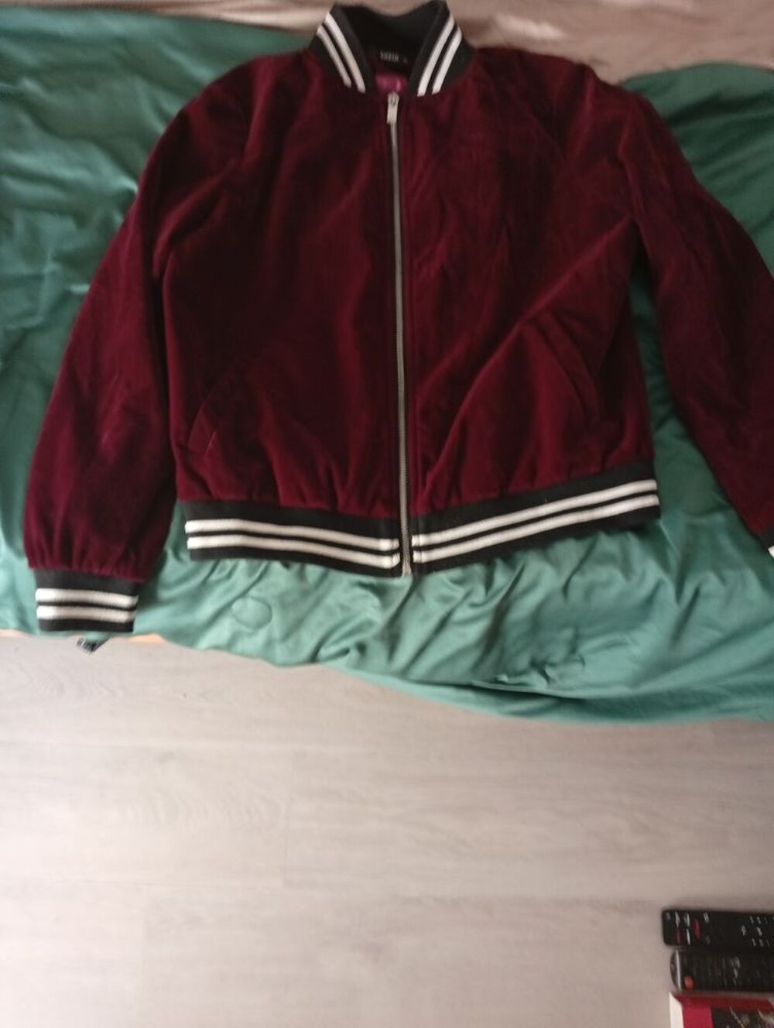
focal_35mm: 27
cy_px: 514
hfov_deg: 51.5
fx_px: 803
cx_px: 387
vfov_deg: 65.2
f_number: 1.8
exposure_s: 1/25
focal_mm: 3.98
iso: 669
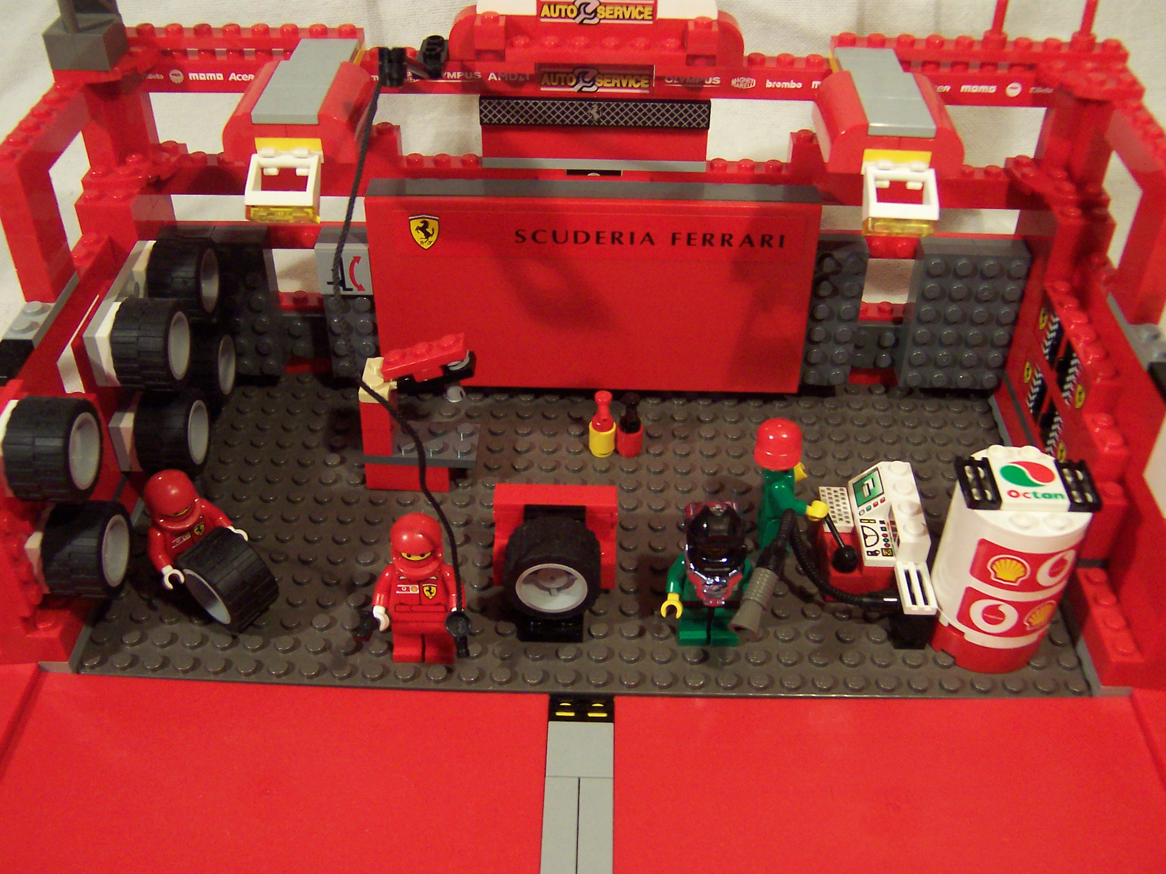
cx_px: 583
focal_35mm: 36
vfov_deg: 39.7
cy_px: 437
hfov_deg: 51.4
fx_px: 1213
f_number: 2.8
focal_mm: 5.6
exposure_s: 1/30
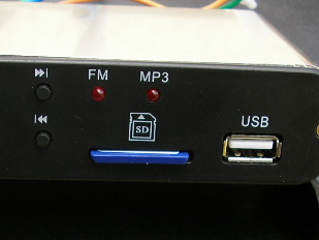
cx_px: 100
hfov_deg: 22.9
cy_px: 166
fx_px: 784
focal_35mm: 85
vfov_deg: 17.3
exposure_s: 1/127
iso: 50
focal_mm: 6.3
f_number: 3
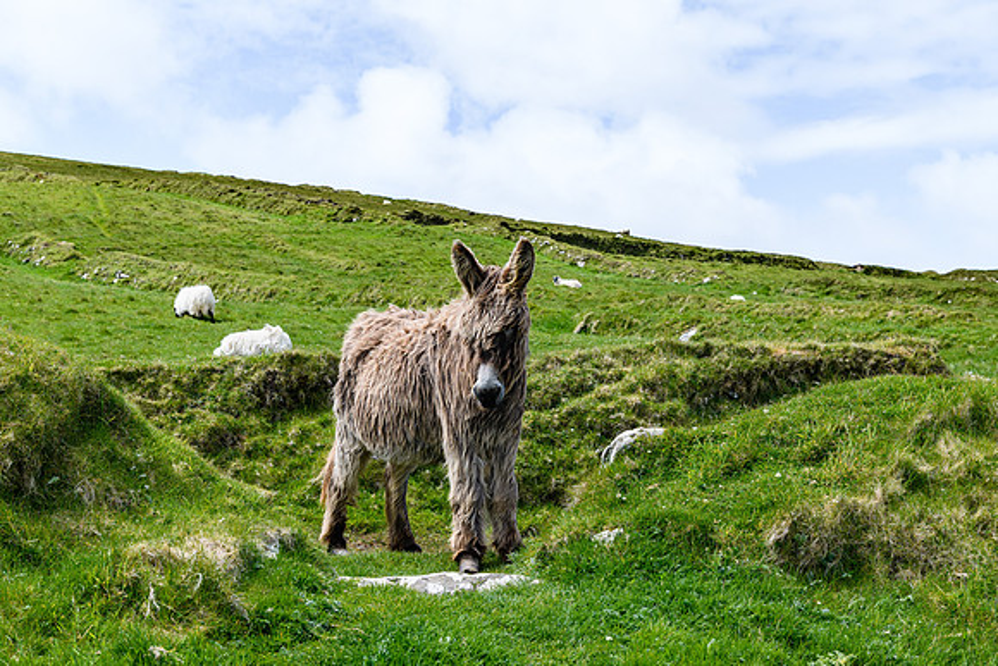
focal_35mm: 58
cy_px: 333
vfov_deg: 23.4
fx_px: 1608
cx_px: 499
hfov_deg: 34.5
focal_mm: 58
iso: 220
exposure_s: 1/800
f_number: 8
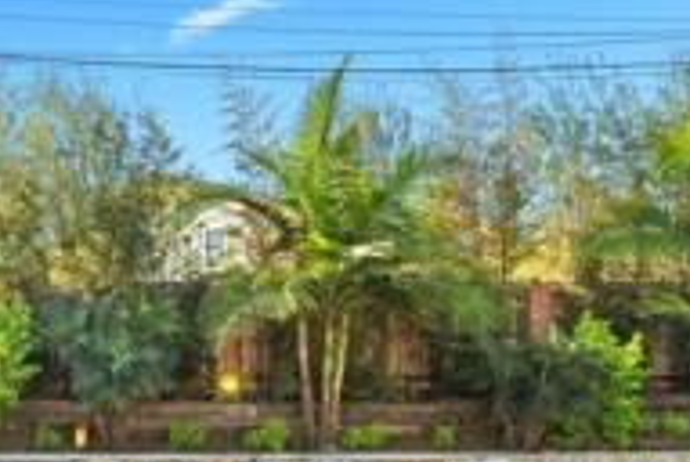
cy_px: 422
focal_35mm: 40
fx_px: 768
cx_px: 114
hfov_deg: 45.3
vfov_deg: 31.8
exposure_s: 1/30
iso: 800
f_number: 9
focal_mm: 17
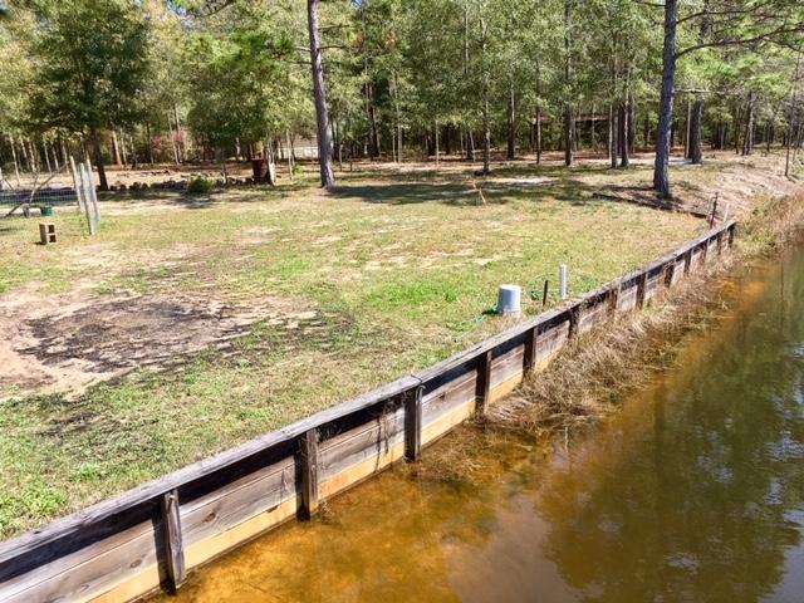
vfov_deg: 48.2
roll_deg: +3.6
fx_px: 674
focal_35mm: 29
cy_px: 302
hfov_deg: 61.7
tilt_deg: -13.8
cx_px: 402
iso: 25
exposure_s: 1/769
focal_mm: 4.15
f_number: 2.2
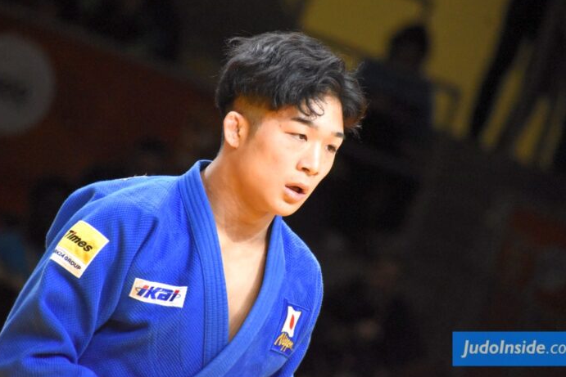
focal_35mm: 500
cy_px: 175
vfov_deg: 2.8
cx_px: 292
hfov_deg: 4.1
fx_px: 7862
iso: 6400
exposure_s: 1/640
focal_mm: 300
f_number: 7.1
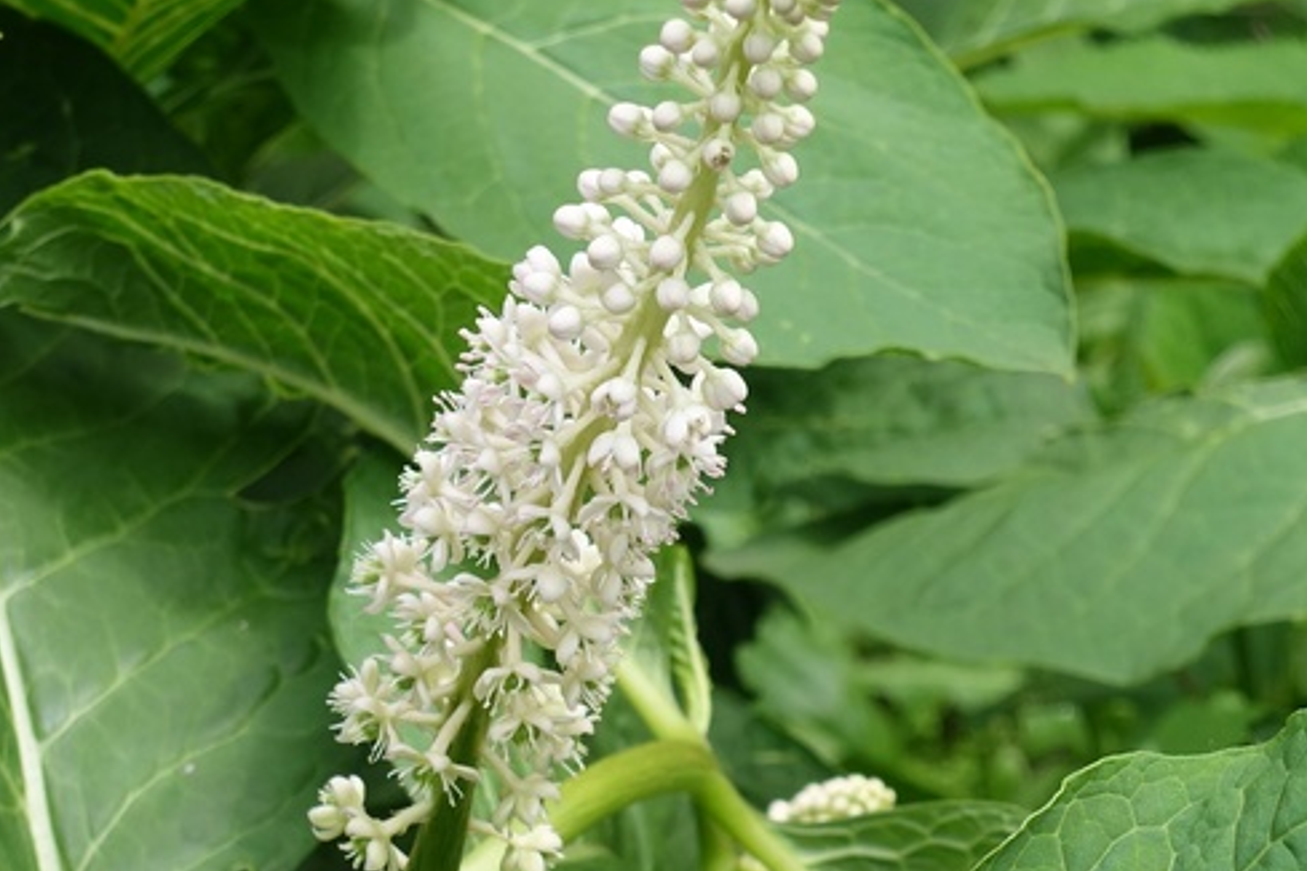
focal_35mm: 140
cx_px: 612
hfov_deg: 14.7
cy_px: 705
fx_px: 5082
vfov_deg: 9.8
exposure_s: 1/200
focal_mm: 21.01
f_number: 5.6
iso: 125
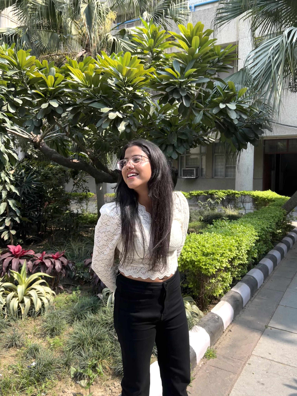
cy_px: 198
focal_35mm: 26
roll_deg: +1.2
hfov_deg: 53.1
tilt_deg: -2.3
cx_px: 148
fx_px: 297
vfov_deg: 67.3
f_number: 1.5
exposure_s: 1/797
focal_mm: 5.7
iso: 50
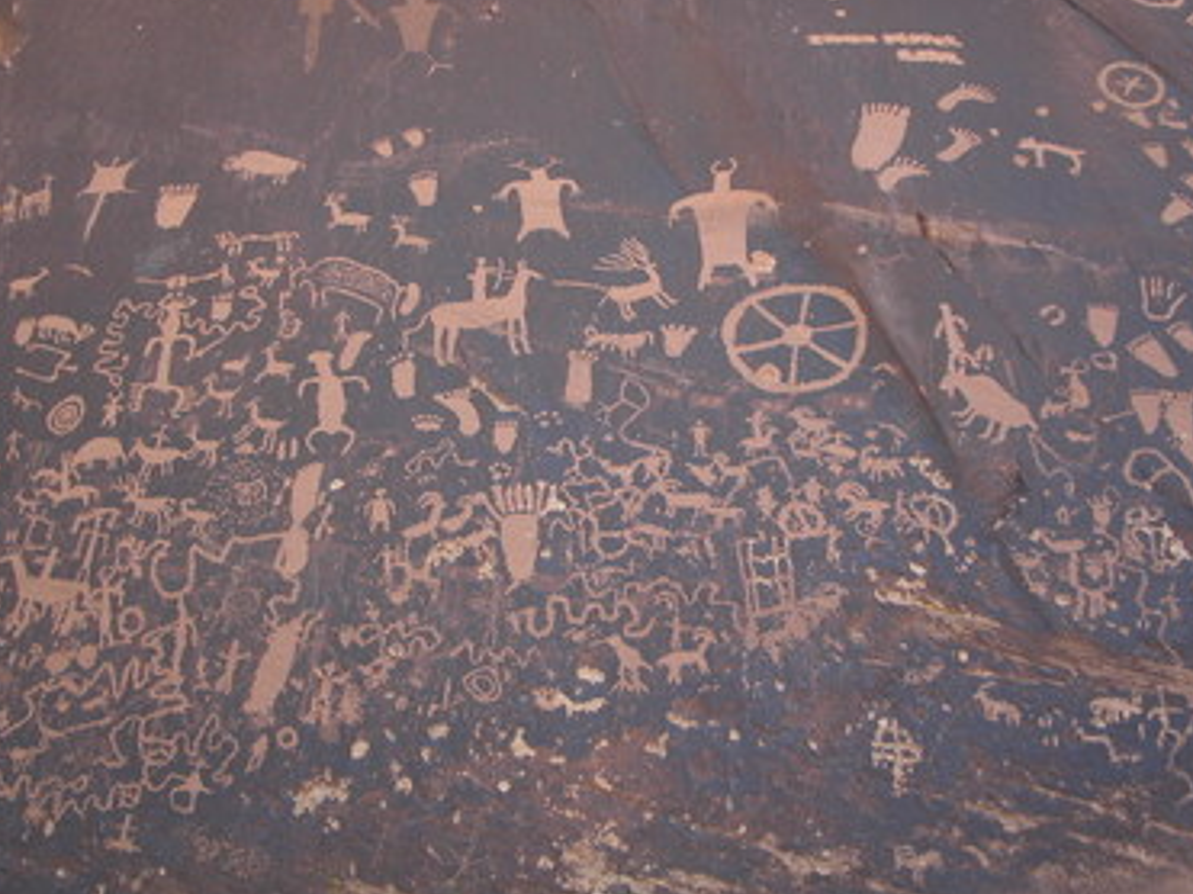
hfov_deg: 45.8
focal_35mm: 41
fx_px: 1413
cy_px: 431
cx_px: 592
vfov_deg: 35.1
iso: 100
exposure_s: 1/90
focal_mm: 7.8
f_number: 4
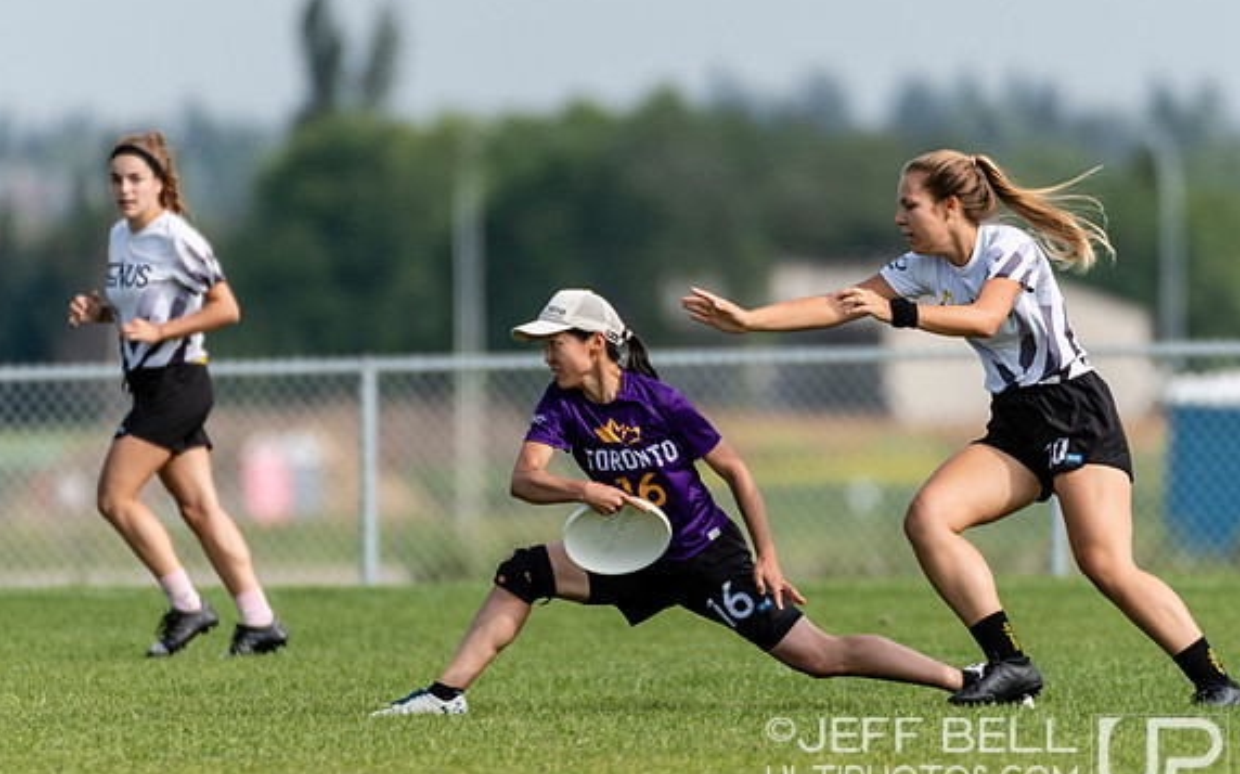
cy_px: 320
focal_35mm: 840
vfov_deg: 1.6
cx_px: 690
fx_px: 28376
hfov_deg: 2.5
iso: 100
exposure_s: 1/1250
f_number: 4
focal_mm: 400
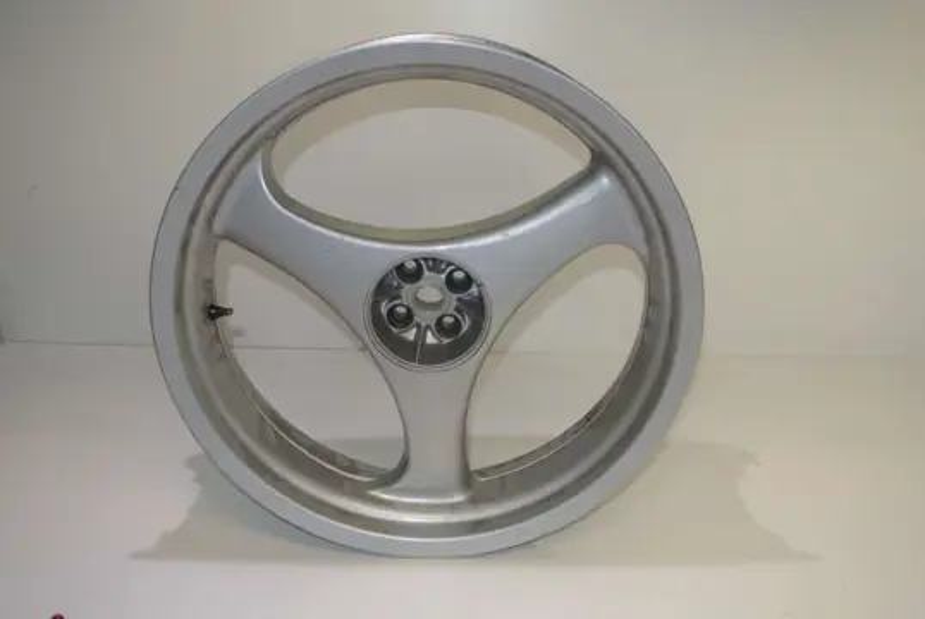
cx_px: 462
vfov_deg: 41.2
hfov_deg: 58.7
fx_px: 823
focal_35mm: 32
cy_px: 310
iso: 200
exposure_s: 1/60
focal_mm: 12.2
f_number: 3.8
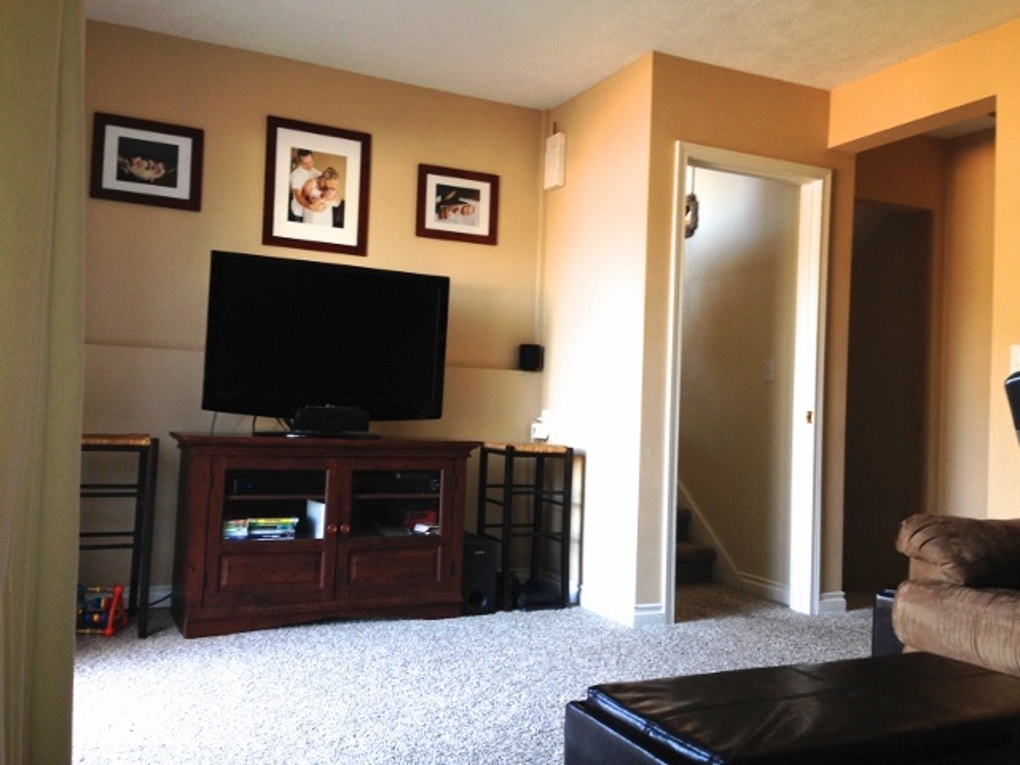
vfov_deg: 42.9
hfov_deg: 55.4
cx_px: 510
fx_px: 972
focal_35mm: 33
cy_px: 382
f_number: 2.4
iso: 50
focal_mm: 4.12
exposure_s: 1/20
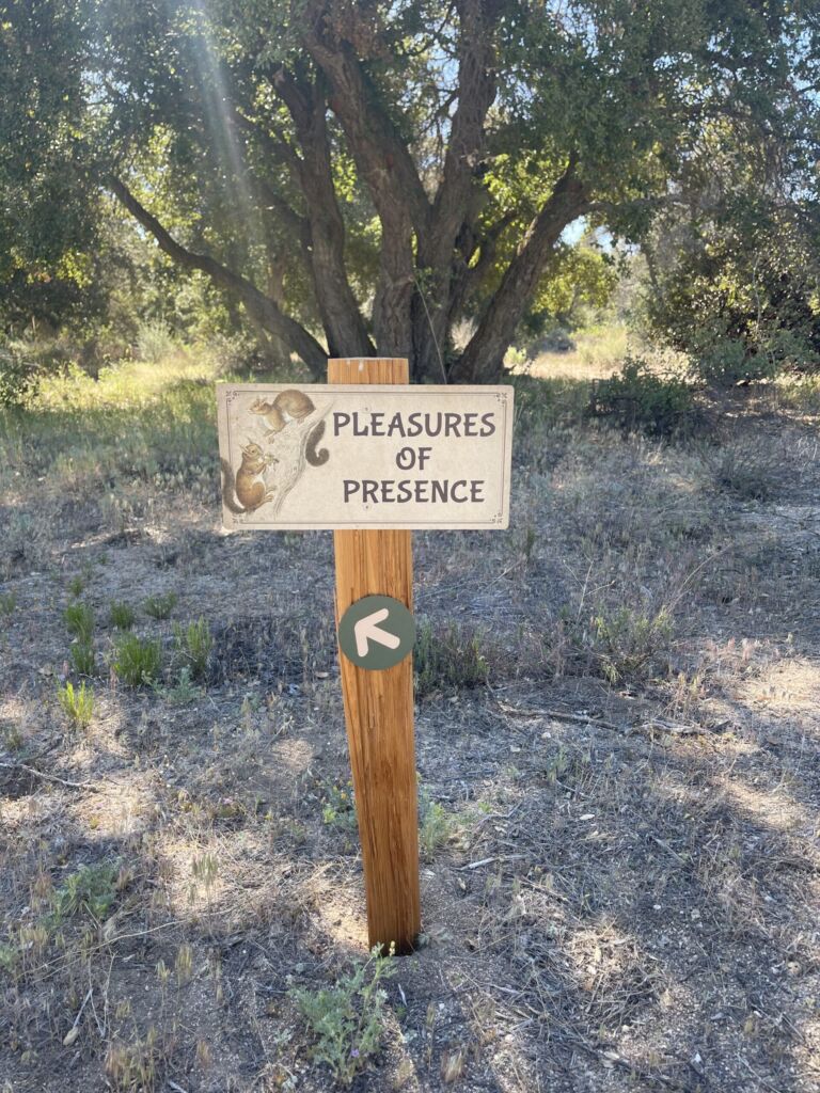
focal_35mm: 26
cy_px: 546
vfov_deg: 67.3
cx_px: 410
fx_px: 821
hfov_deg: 53.1
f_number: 1.6
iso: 32
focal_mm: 5.1
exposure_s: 1/474
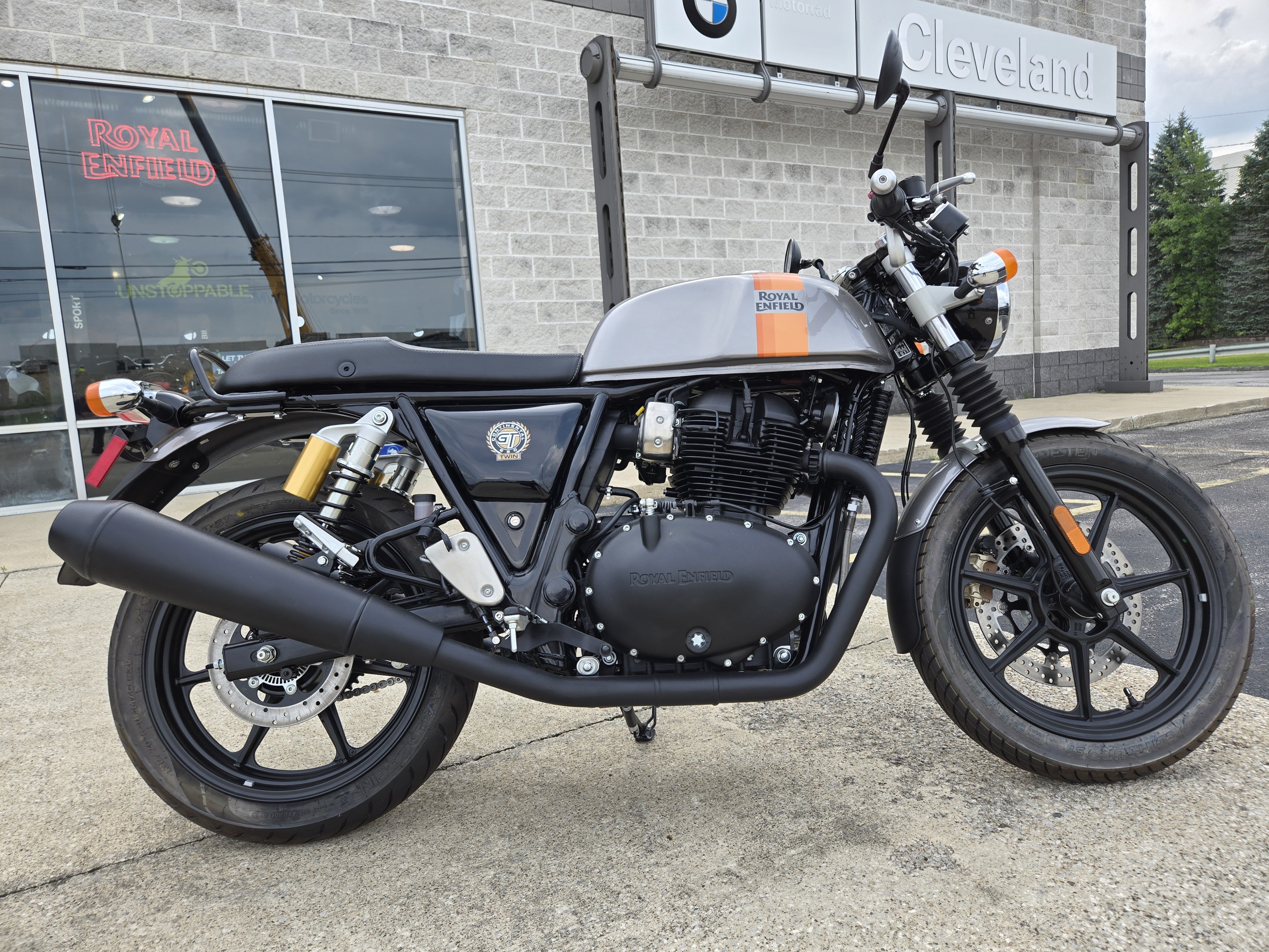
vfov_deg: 58.9
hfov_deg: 73.9
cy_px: 476
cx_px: 634
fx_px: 843
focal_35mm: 23
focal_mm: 5.4
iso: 25
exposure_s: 1/609
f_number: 1.8
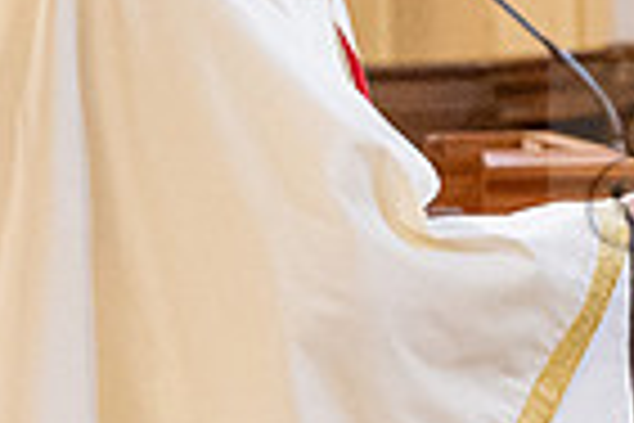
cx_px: 1252
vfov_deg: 2.4
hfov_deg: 3.6
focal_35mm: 569
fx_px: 10020
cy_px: 255
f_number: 4
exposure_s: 1/200
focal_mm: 110
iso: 3200
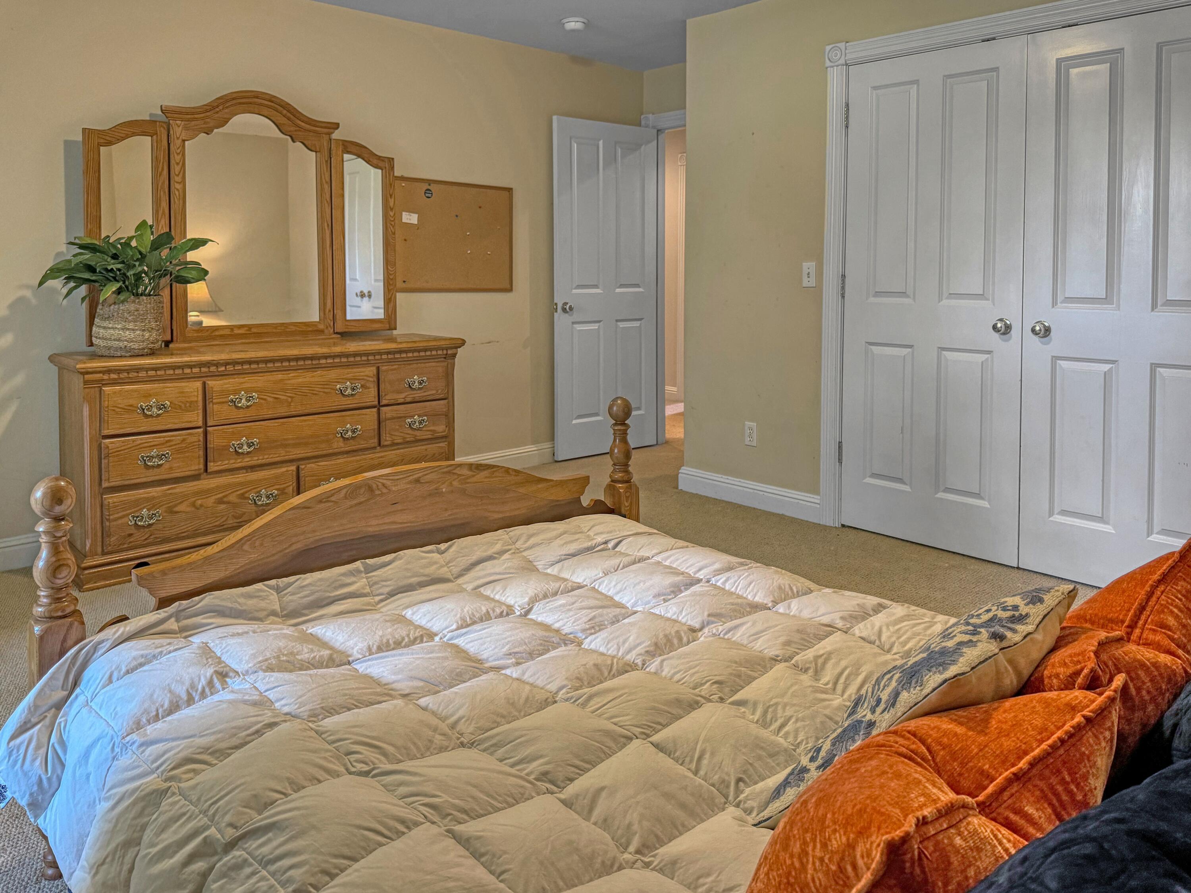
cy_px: 446
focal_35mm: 24
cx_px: 596
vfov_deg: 56.8
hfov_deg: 71.6
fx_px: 826
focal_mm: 6.8
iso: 250
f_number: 1.8
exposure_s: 1/60
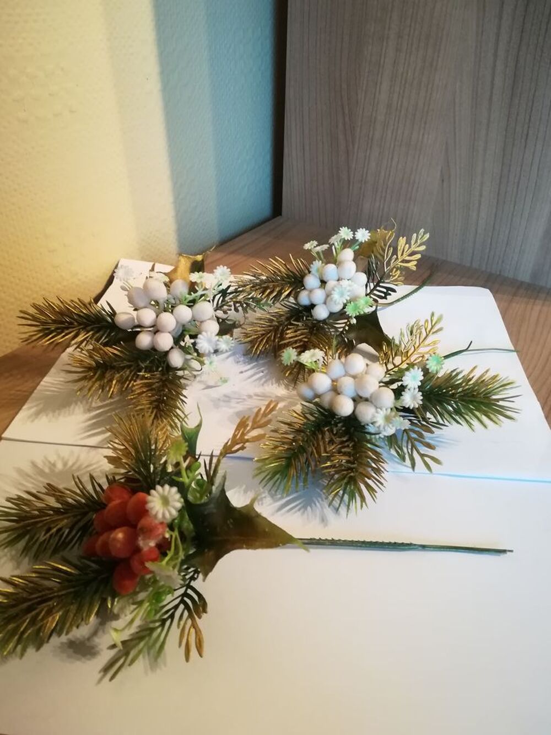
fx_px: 552
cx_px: 276
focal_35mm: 26
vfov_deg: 67.3
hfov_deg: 53.1
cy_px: 368
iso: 500
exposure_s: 1/25
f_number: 2.2
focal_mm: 3.83
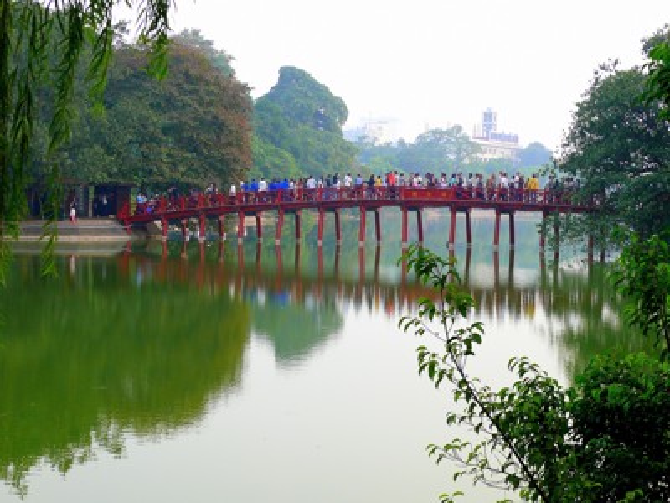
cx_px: 335
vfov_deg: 18.9
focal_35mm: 78
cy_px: 252
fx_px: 1510
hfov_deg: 25.0
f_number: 4.5
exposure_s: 1/80
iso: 100
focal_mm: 14.9
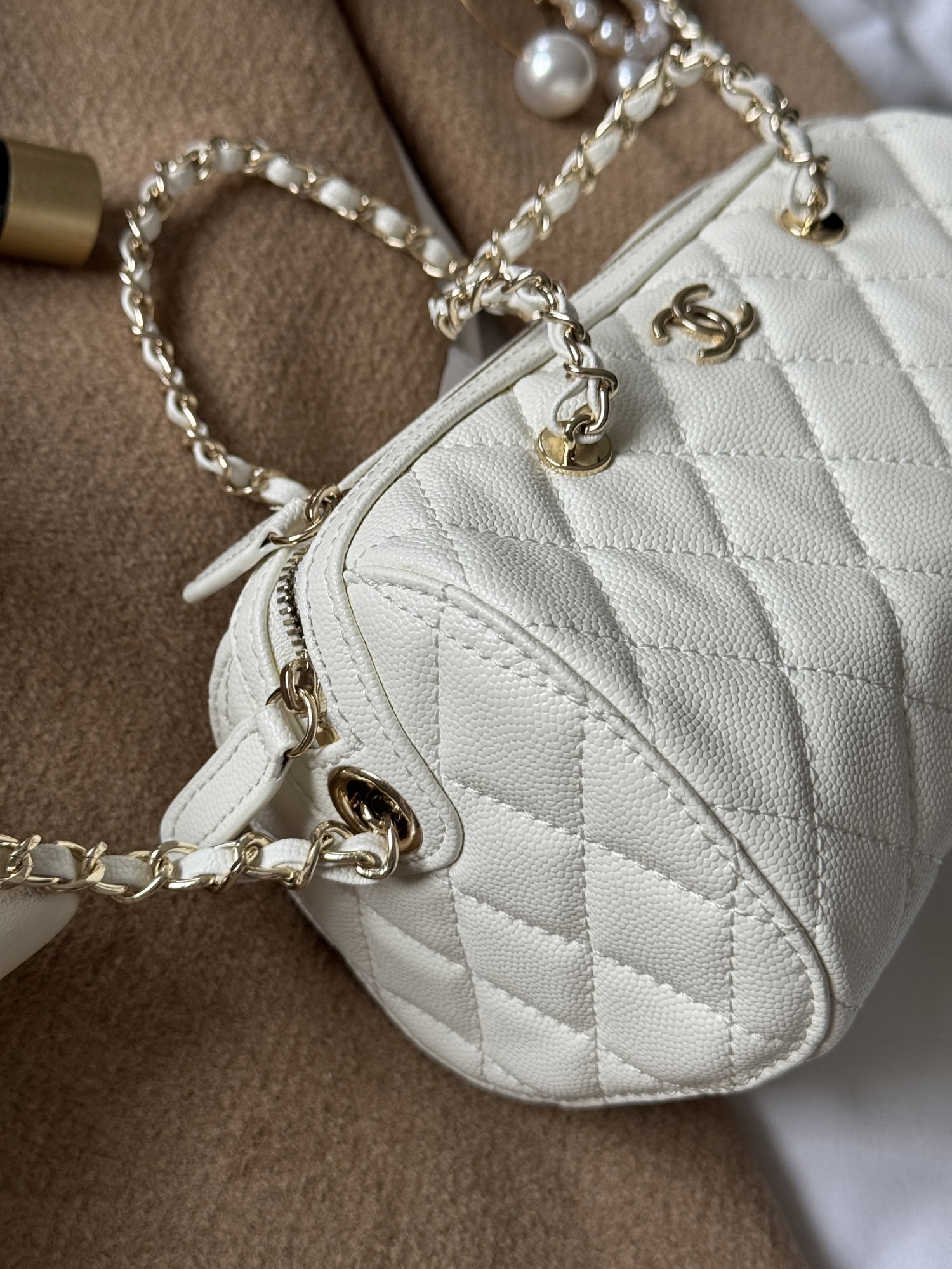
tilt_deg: -54.7
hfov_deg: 30.3
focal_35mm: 48
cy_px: 634
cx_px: 476
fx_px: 1760
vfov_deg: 39.7
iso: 50
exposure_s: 1/183
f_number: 1.78
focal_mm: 6.76
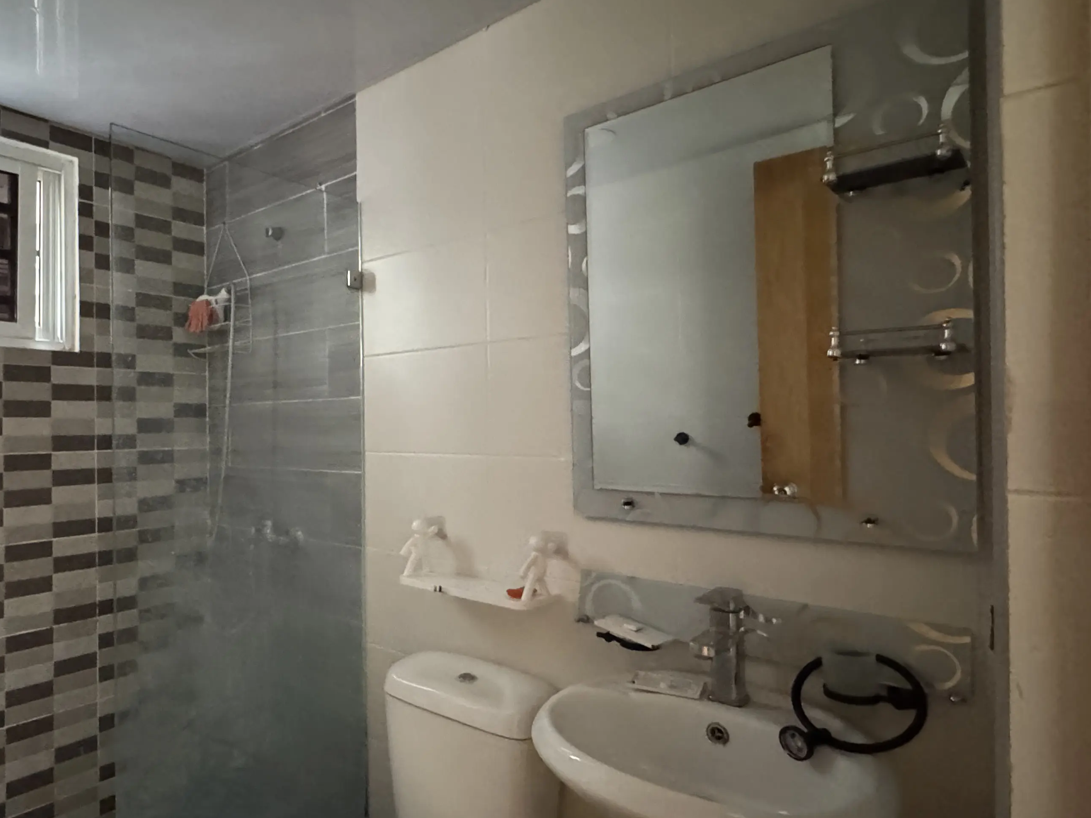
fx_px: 693
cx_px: 331
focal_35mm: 22
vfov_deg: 61.1
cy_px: 425
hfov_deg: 73.2
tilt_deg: +0.1
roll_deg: +0.6
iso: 1600
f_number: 2.2
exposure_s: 1/37
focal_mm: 2.22
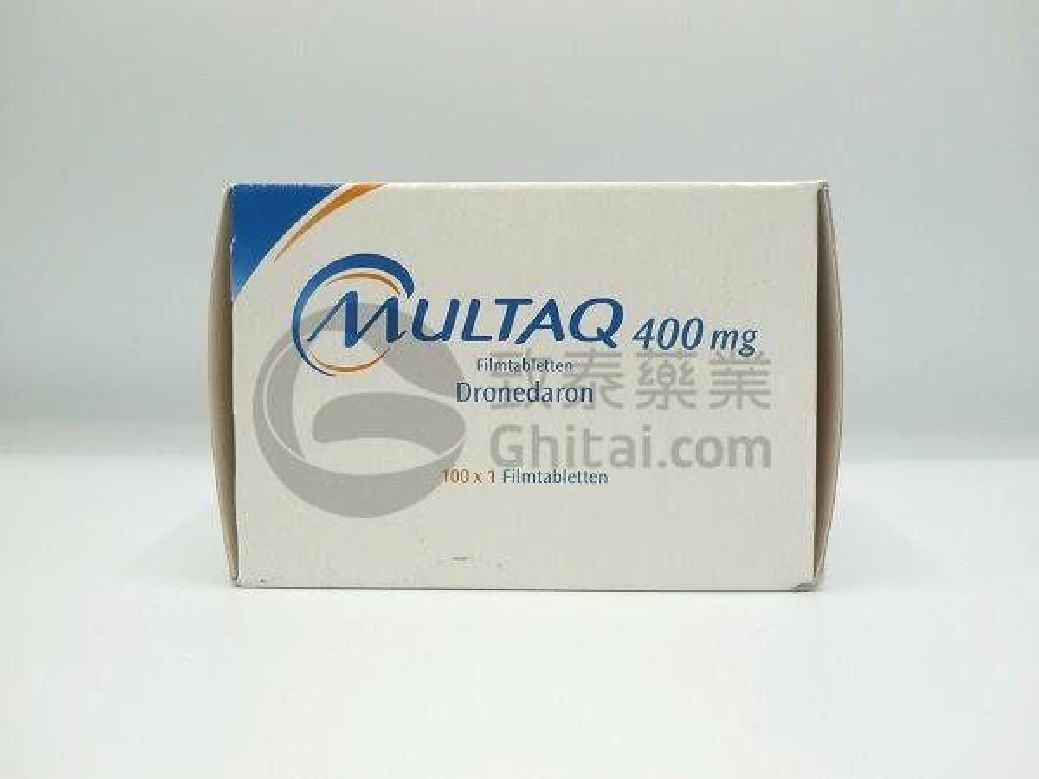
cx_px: 520
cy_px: 390
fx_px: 1321
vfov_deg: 32.9
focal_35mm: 44
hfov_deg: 42.9
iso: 80
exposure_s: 1/80
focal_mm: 9.3
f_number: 2.5
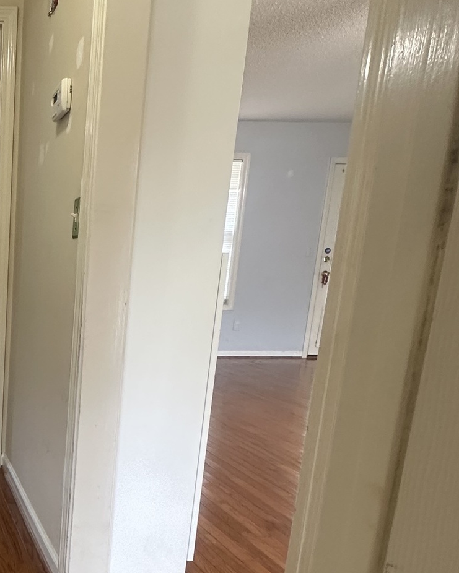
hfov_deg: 35.3
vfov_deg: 51.9
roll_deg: -0.9
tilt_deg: -11.3
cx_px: -76
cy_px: 381
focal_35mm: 34
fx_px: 577
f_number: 2.2
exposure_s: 1/60
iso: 250
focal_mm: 2.22
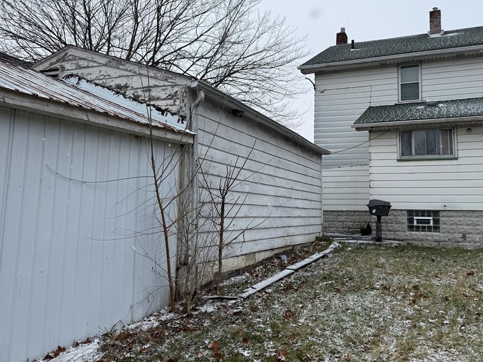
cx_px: 297
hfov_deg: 59.3
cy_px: 155
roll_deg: -1.0
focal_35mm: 30
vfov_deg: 46.7
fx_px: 419
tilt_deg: +8.9
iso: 80
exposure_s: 1/1314
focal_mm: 6.76
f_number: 1.78
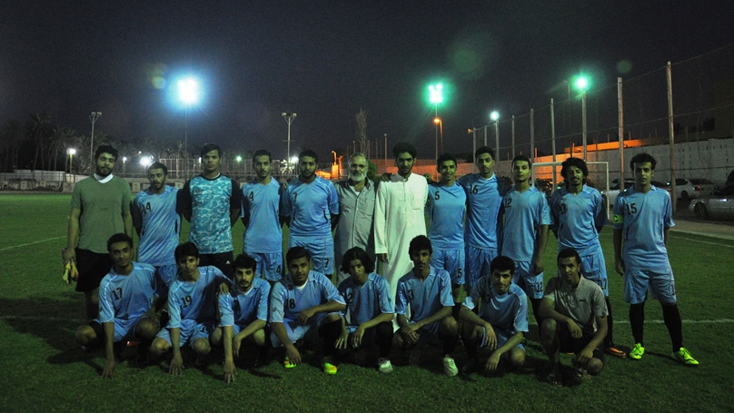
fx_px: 584
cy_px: 156
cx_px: 368
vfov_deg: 38.7
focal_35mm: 30
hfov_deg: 64.3
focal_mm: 18
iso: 1600
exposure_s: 1/30
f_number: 3.5
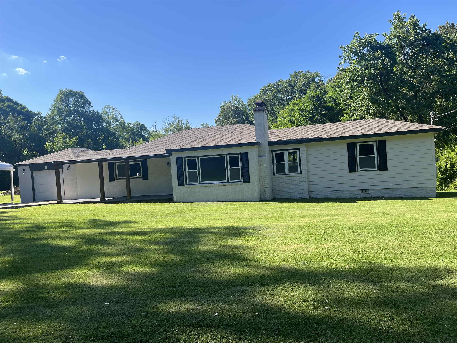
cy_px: 172
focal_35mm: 26
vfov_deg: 53.1
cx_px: 228
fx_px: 343
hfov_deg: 67.3
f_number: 1.6
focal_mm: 5.1
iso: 50
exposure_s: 1/2222
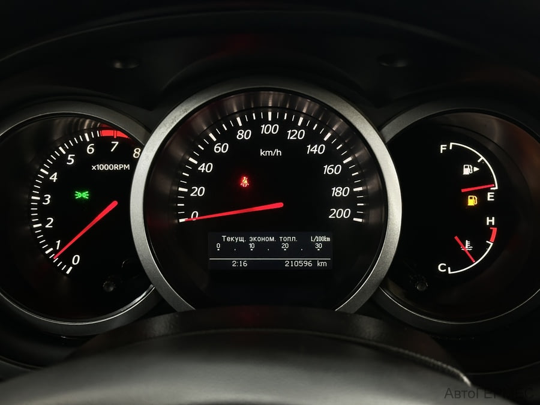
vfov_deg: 30.3
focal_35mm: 48
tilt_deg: -26.6
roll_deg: +0.8
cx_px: 270
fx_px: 749
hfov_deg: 39.7
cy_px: 202
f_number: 1.78
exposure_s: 1/50
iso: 200
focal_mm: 6.86
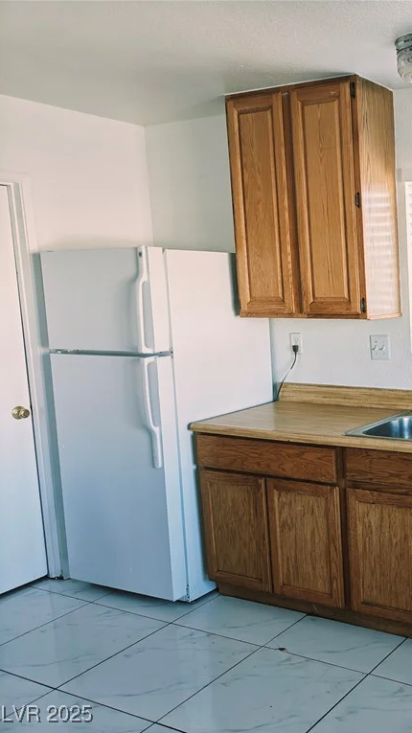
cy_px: 367
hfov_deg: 29.3
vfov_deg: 56.6
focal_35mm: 35
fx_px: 680
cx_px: 486
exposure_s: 1/99
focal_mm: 5.59
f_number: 1.8
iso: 200
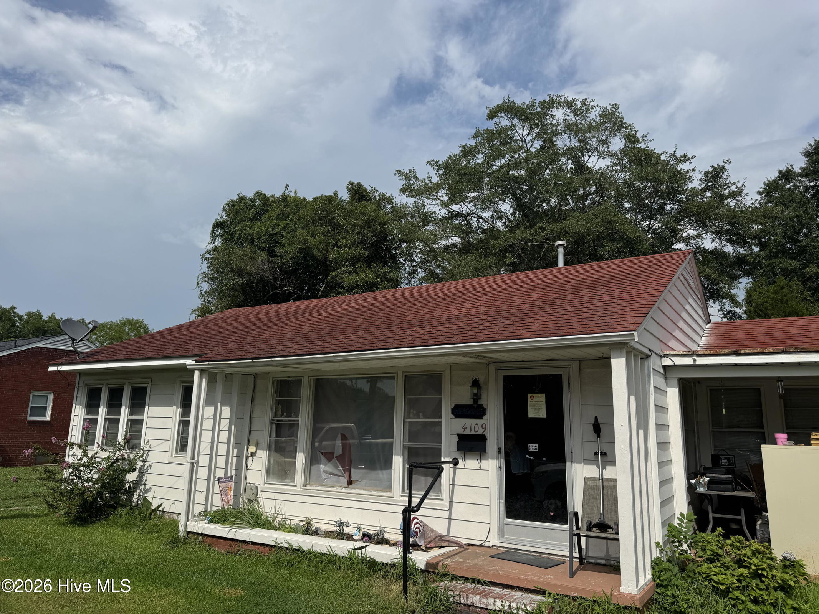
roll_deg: -1.4
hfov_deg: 71.6
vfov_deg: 56.8
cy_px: 307
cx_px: 410
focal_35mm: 24
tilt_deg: +11.3
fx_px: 568
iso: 80
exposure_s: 1/7092
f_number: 1.78
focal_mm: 6.76
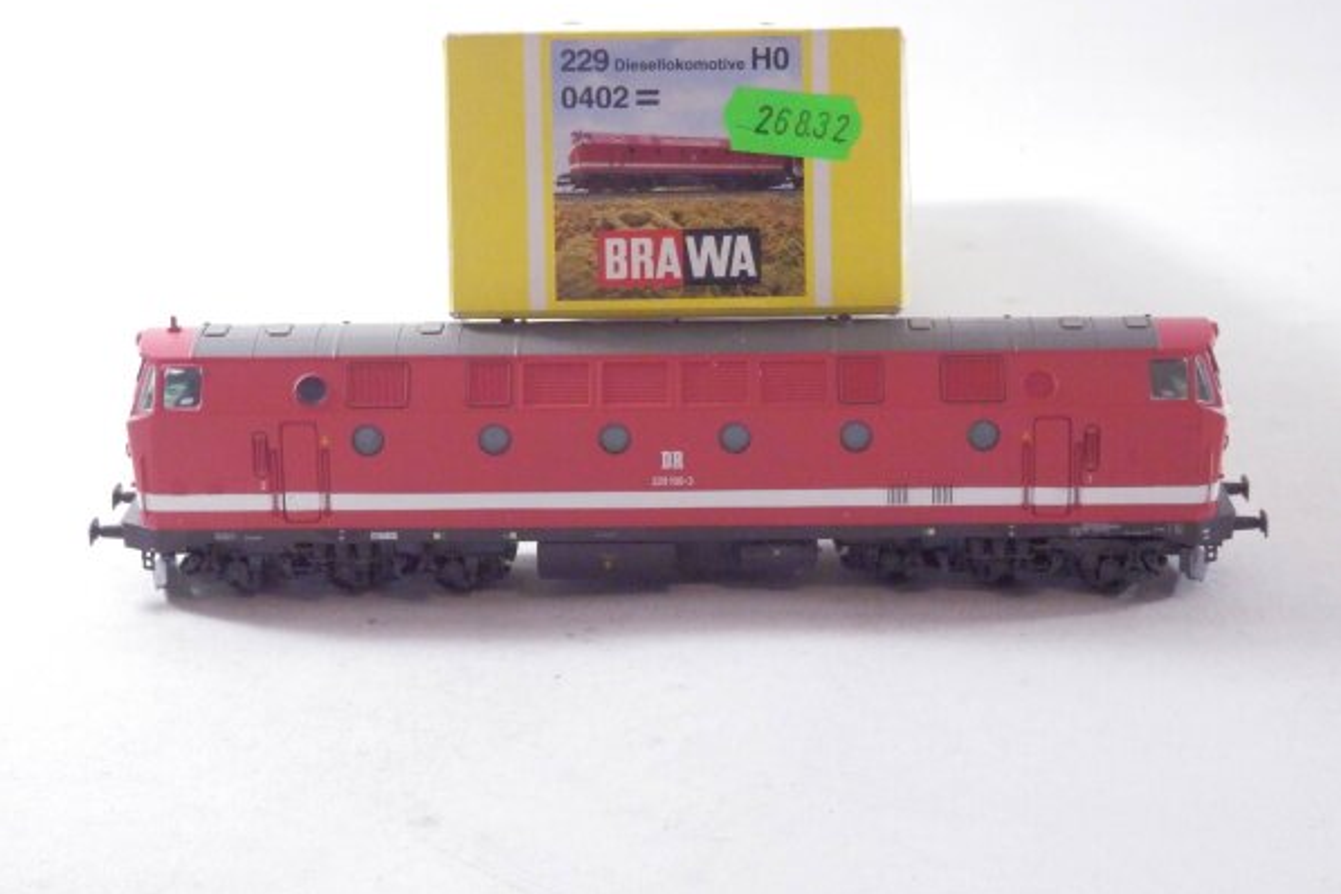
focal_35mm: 69
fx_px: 2570
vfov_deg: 19.7
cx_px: 669
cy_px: 402
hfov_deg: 29.2
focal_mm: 11.9
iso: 1600
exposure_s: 1/160
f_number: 4.4
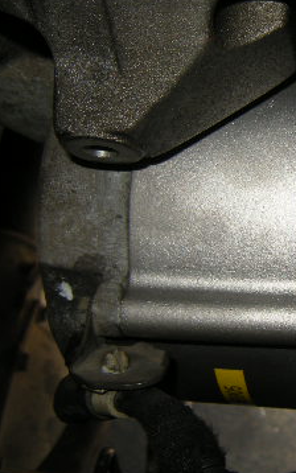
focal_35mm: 53
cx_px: 371
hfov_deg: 22.2
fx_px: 684
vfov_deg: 38.2
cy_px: 225
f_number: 2.8
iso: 64
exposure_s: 1/60
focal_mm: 4.7
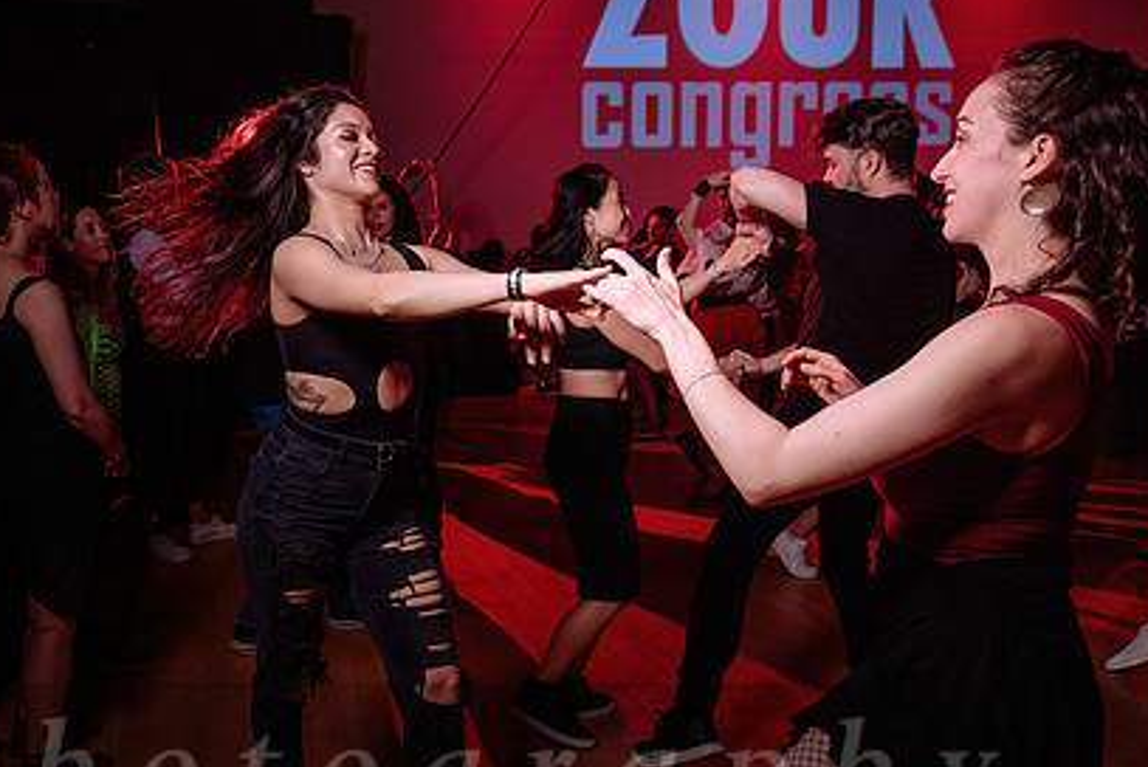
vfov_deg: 37.9
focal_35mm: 35
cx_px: 401
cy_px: 389
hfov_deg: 53.5
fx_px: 1117
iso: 800
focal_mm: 24
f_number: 3.5
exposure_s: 1/125
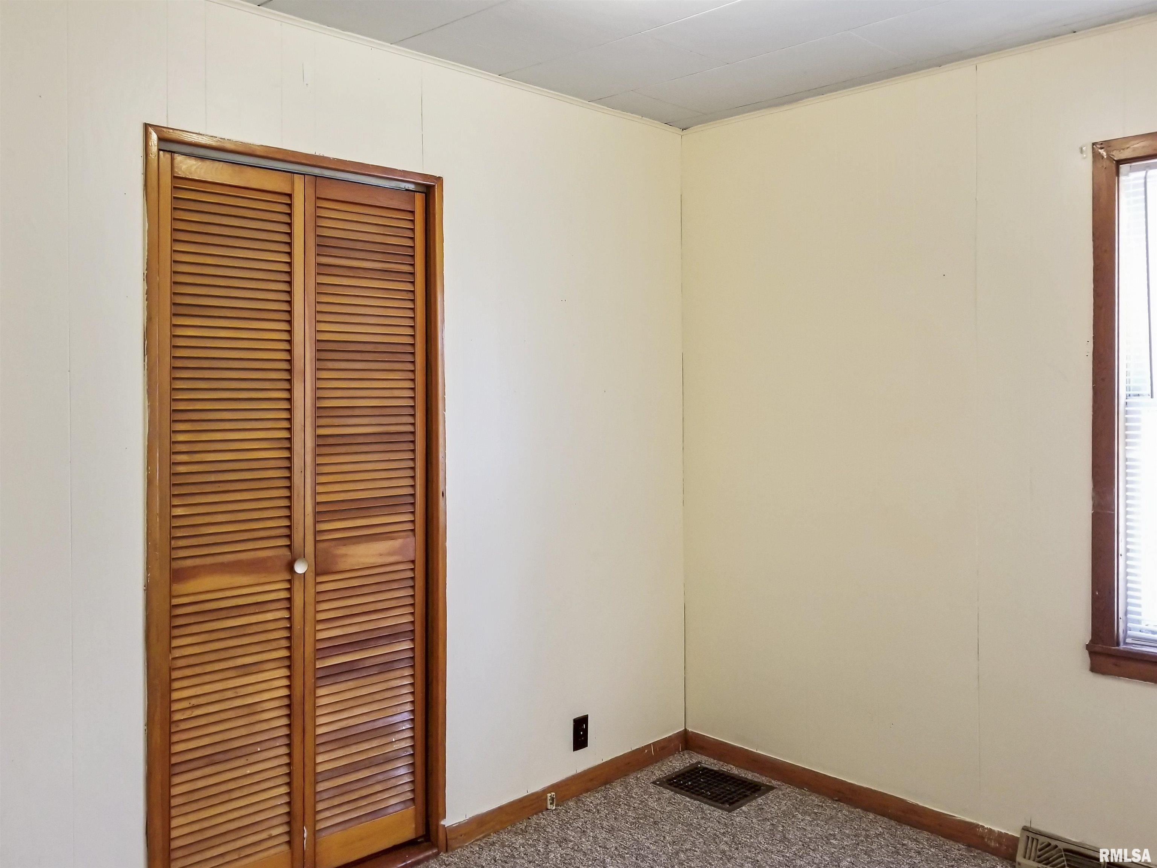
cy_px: 434
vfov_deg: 53.1
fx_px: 869
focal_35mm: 26
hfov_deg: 67.3
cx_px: 578
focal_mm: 4.25
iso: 125
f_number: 1.7
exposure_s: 1/60
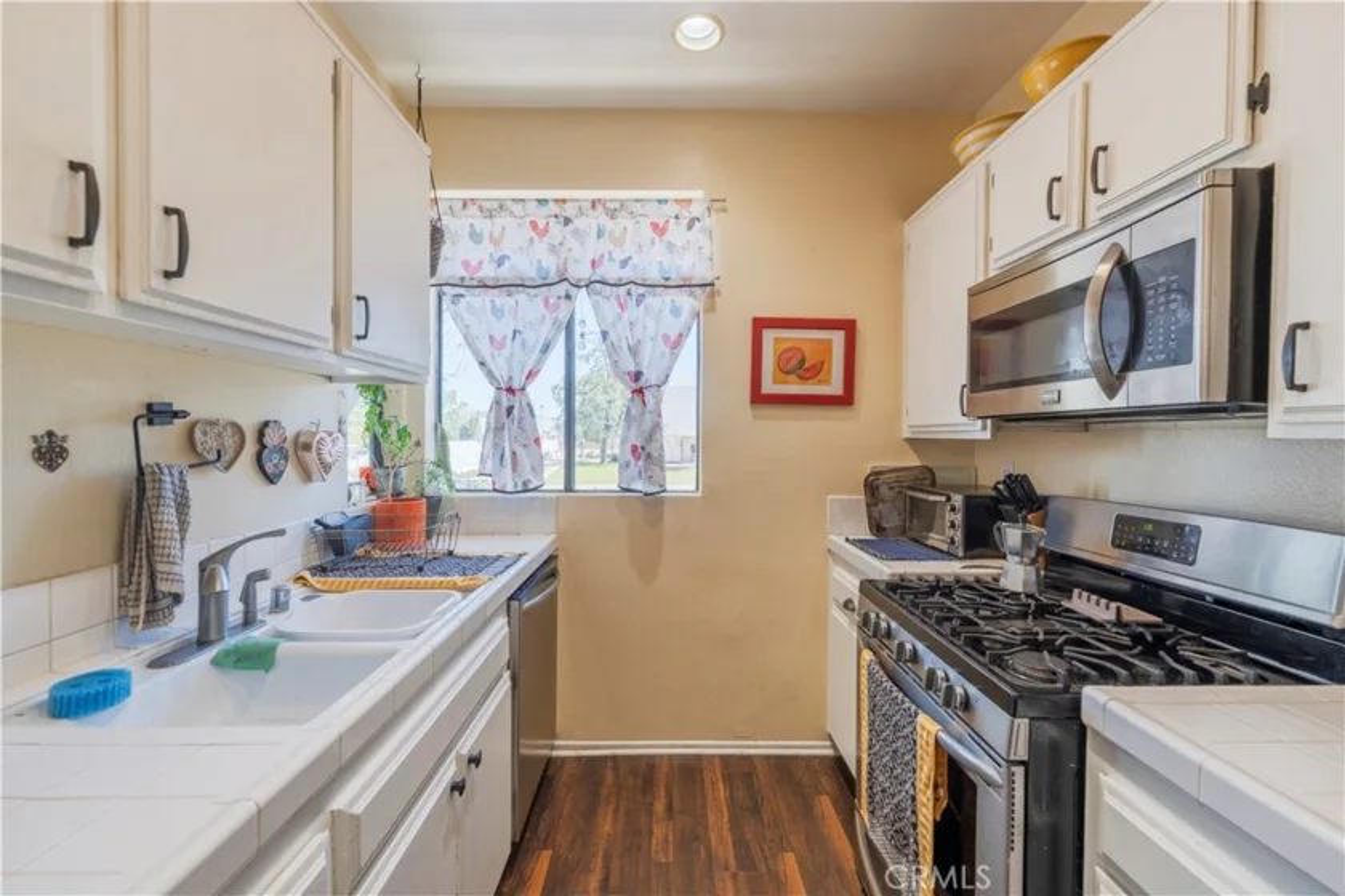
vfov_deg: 81.2
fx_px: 523
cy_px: 448
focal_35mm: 14
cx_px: 672
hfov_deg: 104.3
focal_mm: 14
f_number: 7.1
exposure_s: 1/200
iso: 100
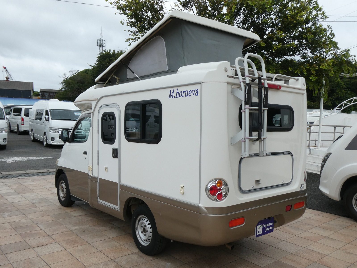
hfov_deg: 58.4
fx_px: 320
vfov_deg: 45.4
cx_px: 178
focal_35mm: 31
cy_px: 134
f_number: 3.5
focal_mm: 5.4
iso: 80
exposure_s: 1/1000
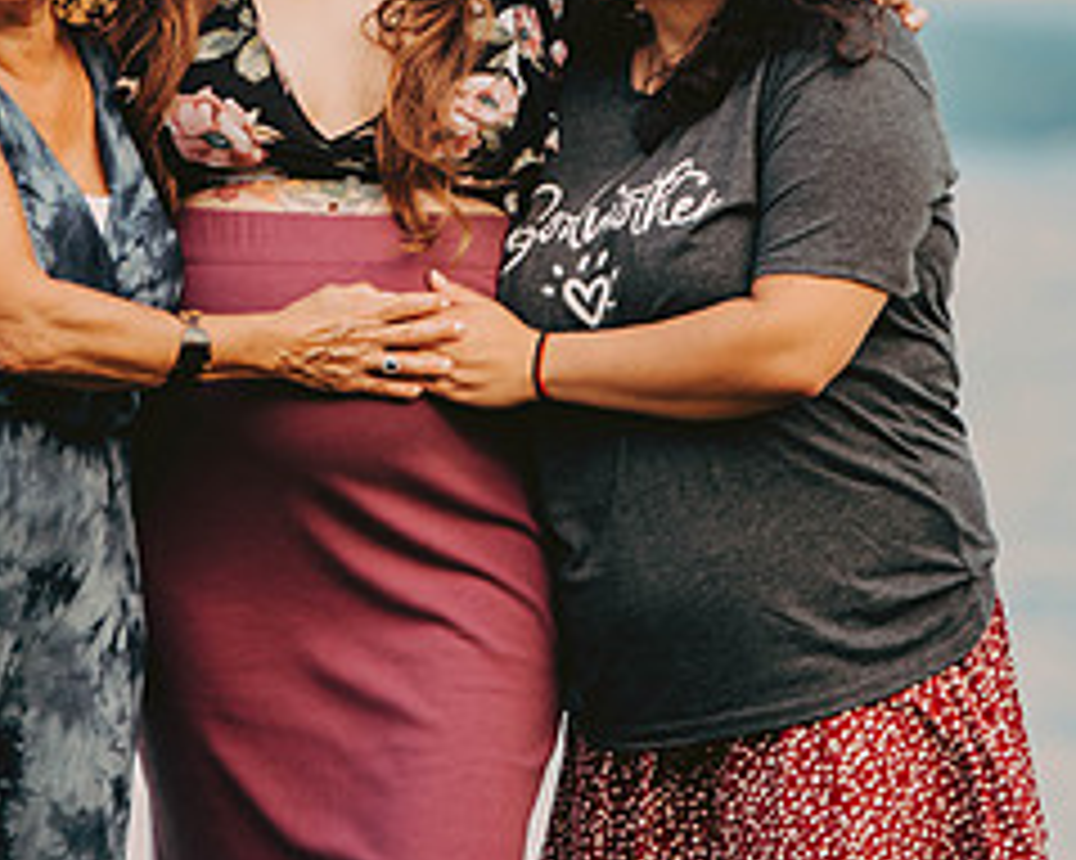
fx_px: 14134
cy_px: 11
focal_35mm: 444
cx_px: 356
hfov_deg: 4.4
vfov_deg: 3.5
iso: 250
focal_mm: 195
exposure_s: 1/125
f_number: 3.5
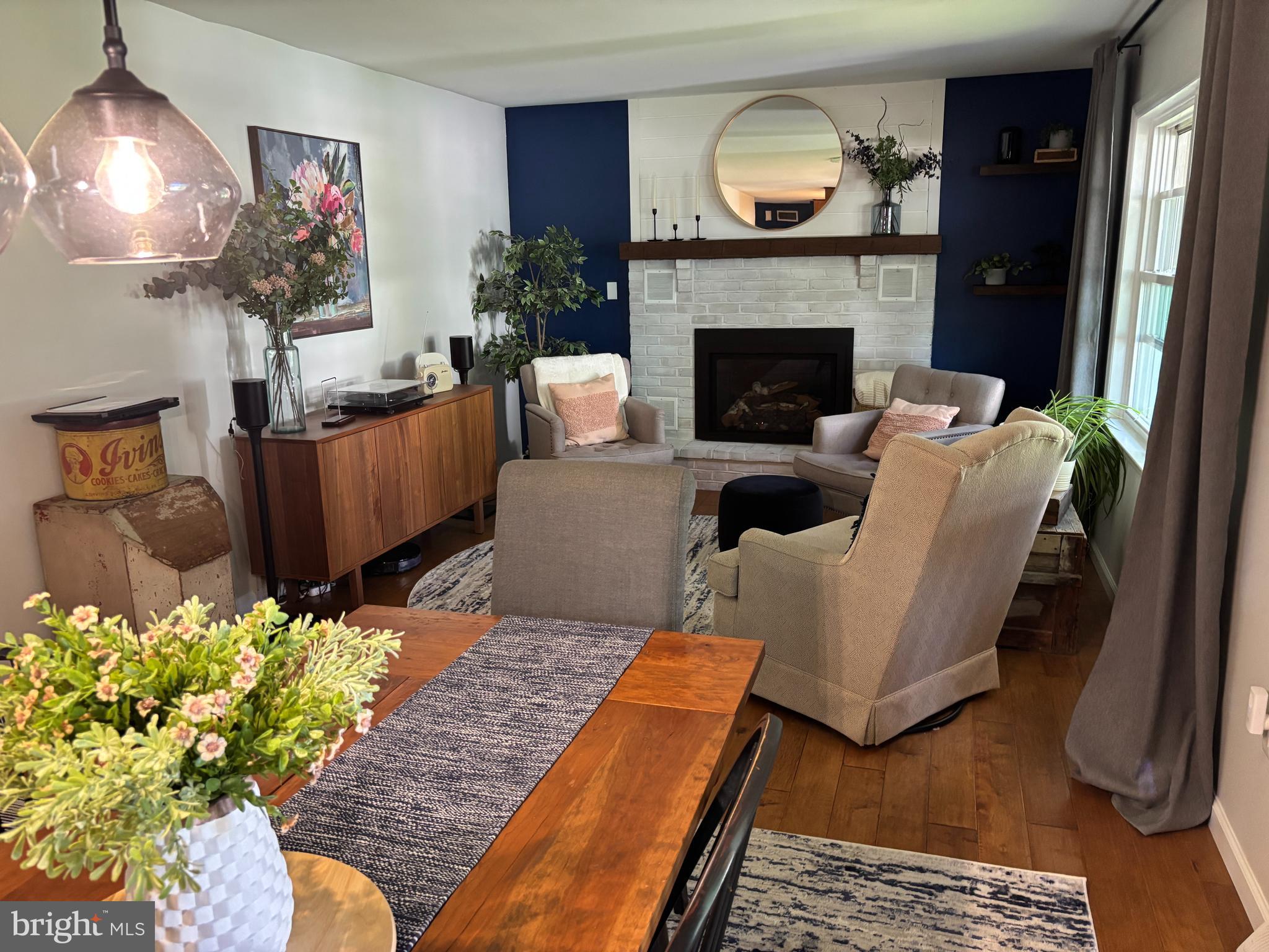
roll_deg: +2.7
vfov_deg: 53.1
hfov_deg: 67.3
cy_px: 476
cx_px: 634
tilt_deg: -13.4
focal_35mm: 26
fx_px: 953
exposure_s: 1/60
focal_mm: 5.96
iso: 400
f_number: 1.6
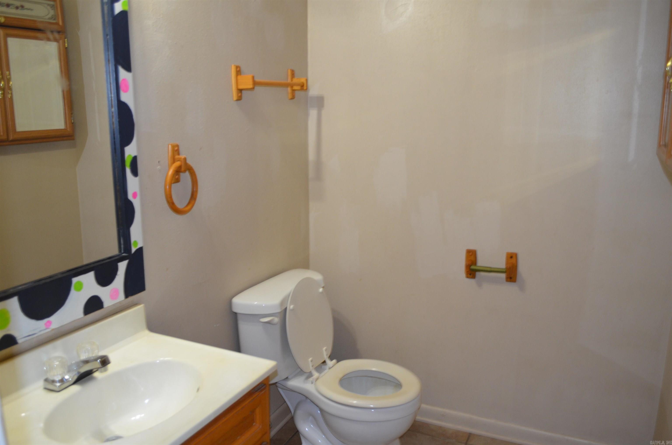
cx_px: 336
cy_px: 222
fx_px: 559
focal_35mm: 30
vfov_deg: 43.4
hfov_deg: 62.0
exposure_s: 1/60
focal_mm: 20
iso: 800
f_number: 3.8
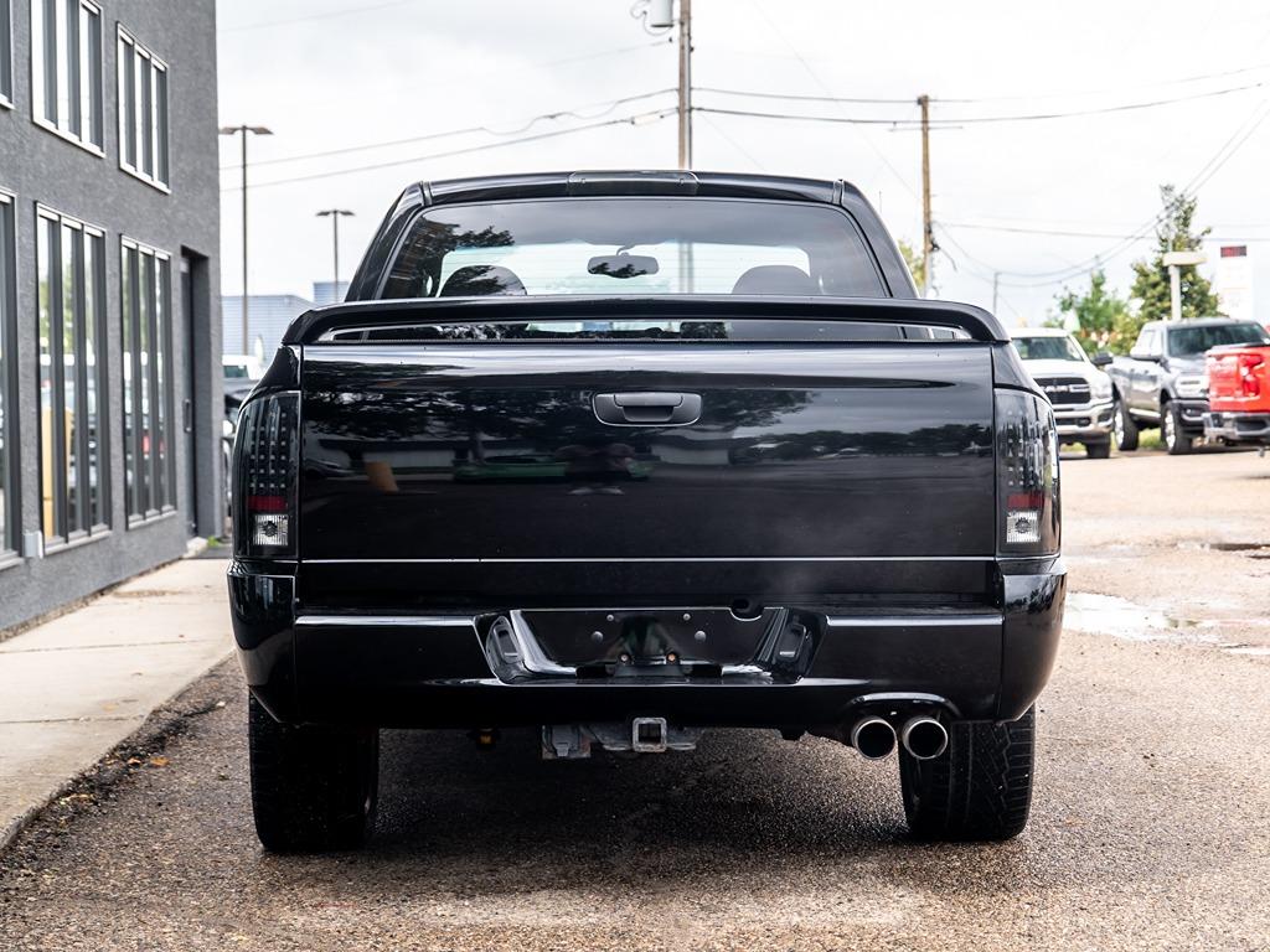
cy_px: 381
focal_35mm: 81
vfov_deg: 18.3
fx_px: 2957
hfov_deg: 24.2
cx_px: 656
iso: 100
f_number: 4
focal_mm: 56
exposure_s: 1/160
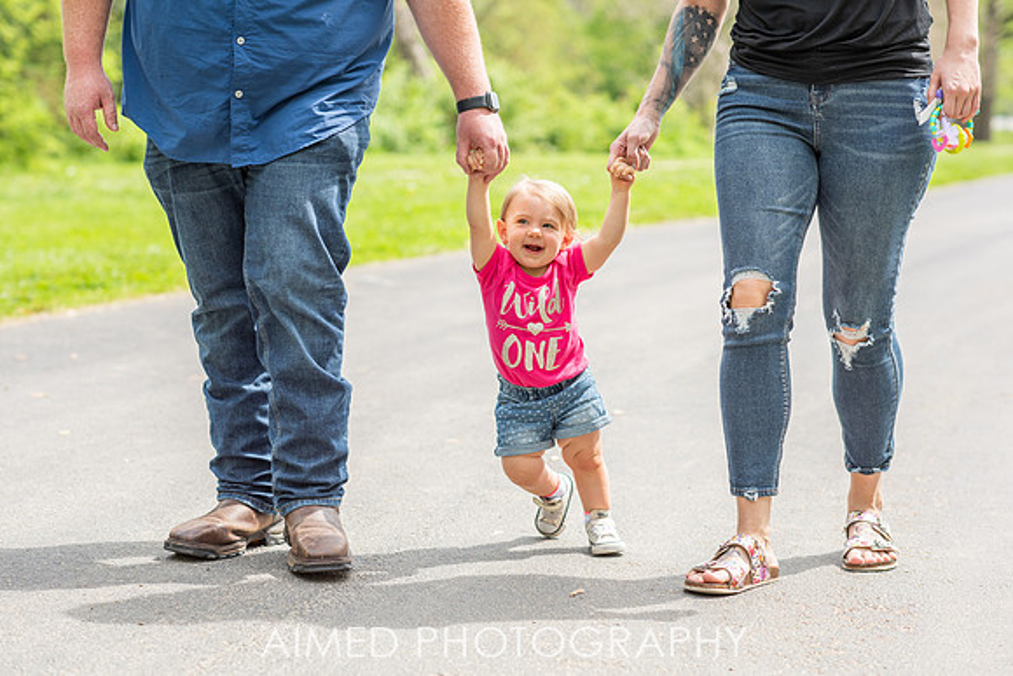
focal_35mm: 86
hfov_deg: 23.5
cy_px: 338
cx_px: 498
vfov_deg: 15.8
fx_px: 2432
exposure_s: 1/1000
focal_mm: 85
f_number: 3.5
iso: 200
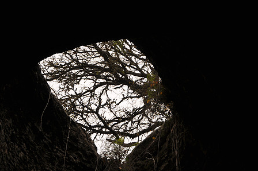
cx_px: 126
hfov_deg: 21.0
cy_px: 98
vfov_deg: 14.1
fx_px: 695
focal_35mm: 97
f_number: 5
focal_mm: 50
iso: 220
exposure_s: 1/200
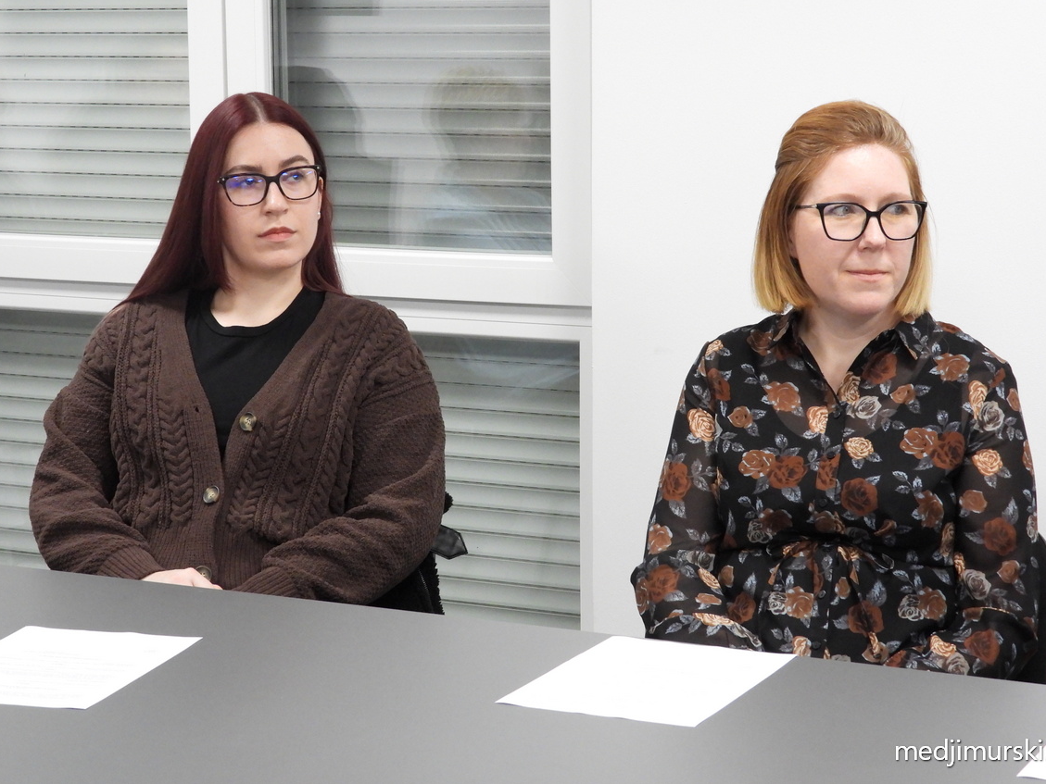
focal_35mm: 85
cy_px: 369
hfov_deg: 23.0
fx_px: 2569
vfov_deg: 17.4
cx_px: 528
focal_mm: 14.4
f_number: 3.5
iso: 800
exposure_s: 1/80
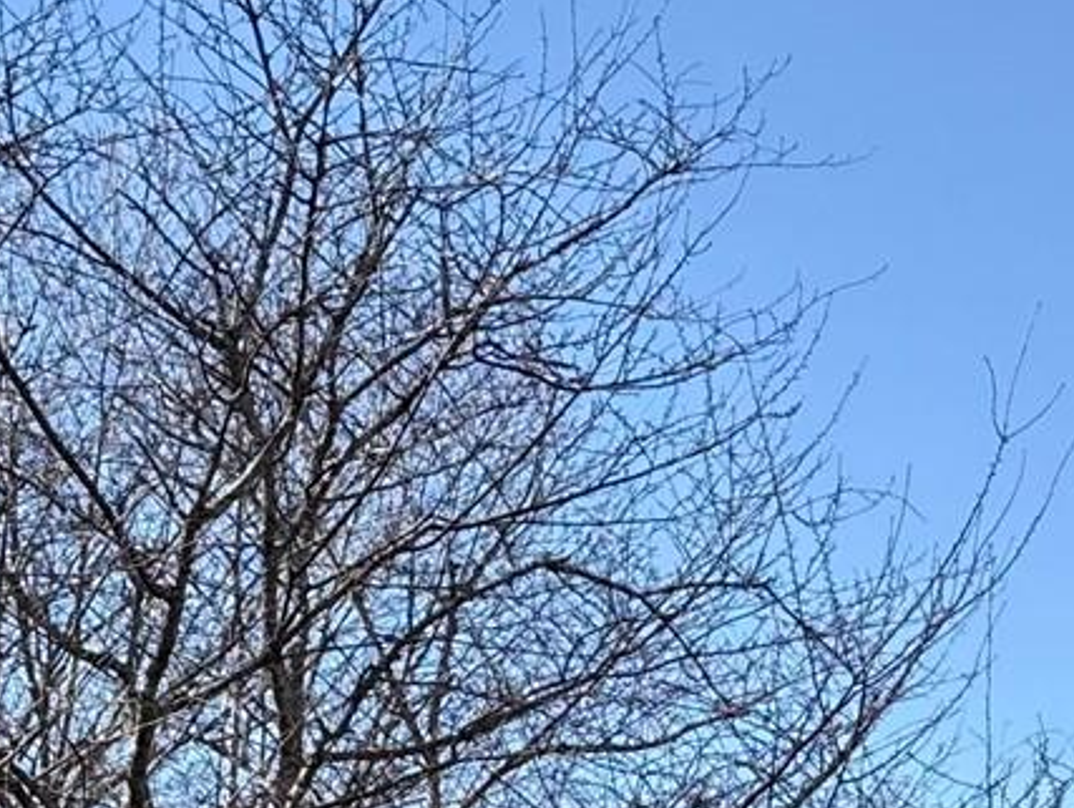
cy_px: 1664
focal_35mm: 115
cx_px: 571
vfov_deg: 11.5
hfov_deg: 17.1
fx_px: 3571
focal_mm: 6.76
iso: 80
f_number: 1.78
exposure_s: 1/1522
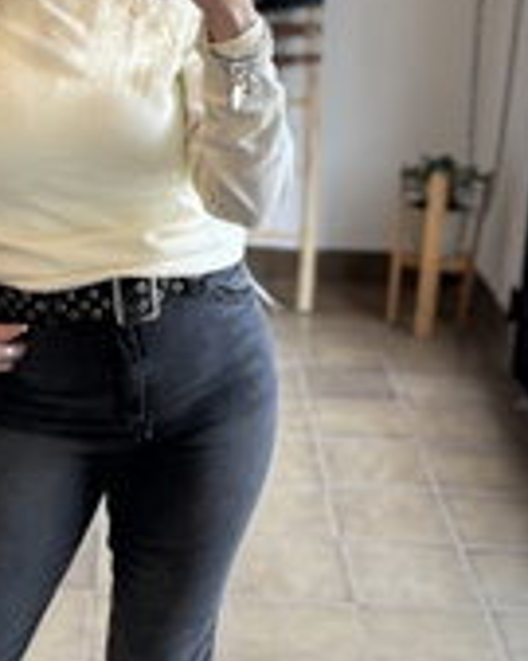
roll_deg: -3.2
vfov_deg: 25.5
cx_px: 133
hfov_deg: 20.5
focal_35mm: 74
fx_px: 1447
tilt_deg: -13.8
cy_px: 201
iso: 100
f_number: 1.78
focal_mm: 6.76
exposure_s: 1/100
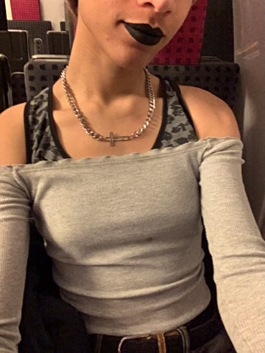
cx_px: 132
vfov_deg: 58.4
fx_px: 316
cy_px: 176
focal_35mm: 31
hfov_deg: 45.4
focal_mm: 2.15
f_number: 2.4
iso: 1250
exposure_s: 1/25
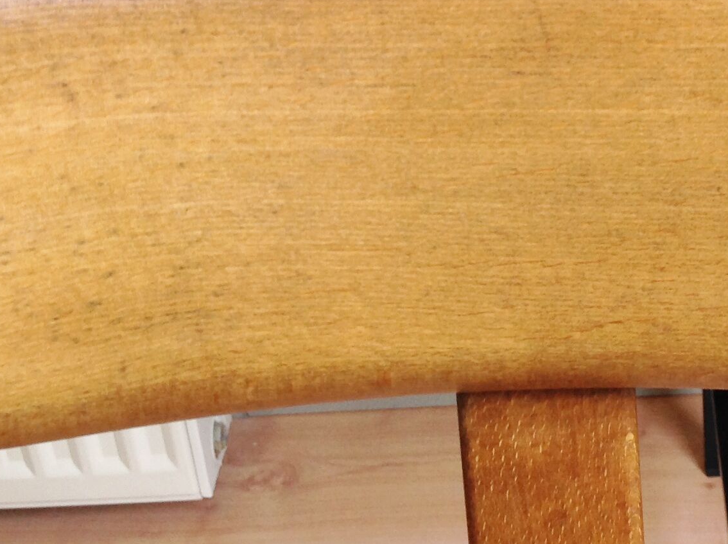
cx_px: 560
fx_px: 1680
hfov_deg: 24.1
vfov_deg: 18.1
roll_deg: +3.1
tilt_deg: -28.8
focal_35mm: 80
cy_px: 43
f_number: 2.4
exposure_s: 1/17
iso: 50
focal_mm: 4.28
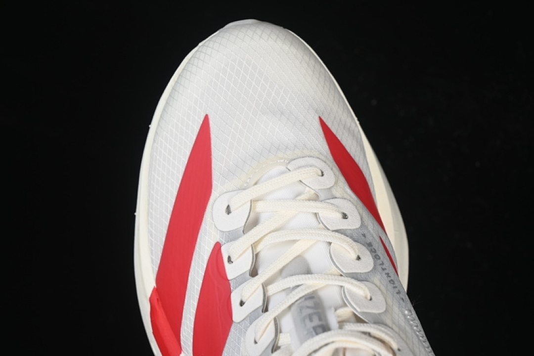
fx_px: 1112
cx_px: 267
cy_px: 178
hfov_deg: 27.0
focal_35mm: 75
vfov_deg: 18.2
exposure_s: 1/80
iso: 160
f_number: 7.1
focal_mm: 50
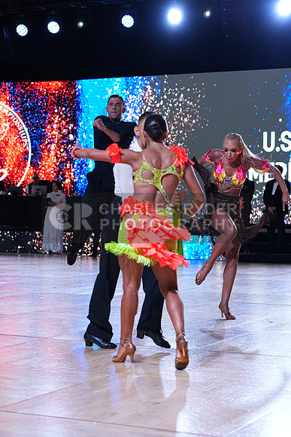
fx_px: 921
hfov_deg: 18.0
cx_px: 146
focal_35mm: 76
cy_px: 218
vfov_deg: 26.6
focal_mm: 76
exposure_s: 1/500
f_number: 4
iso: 1000
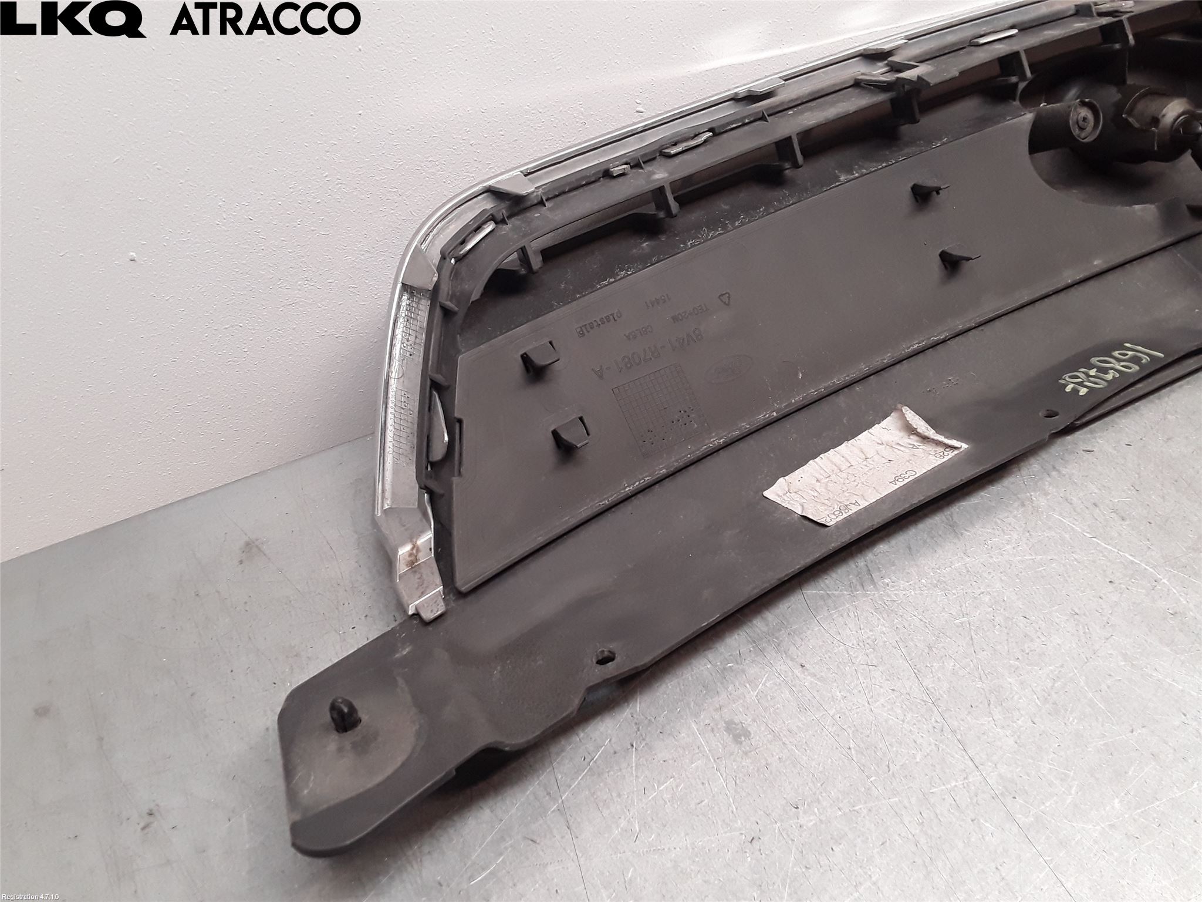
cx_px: 601
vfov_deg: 49.7
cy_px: 451
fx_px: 972
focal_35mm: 28
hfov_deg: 63.4
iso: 100
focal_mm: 2.91
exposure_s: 1/100
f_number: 1.9
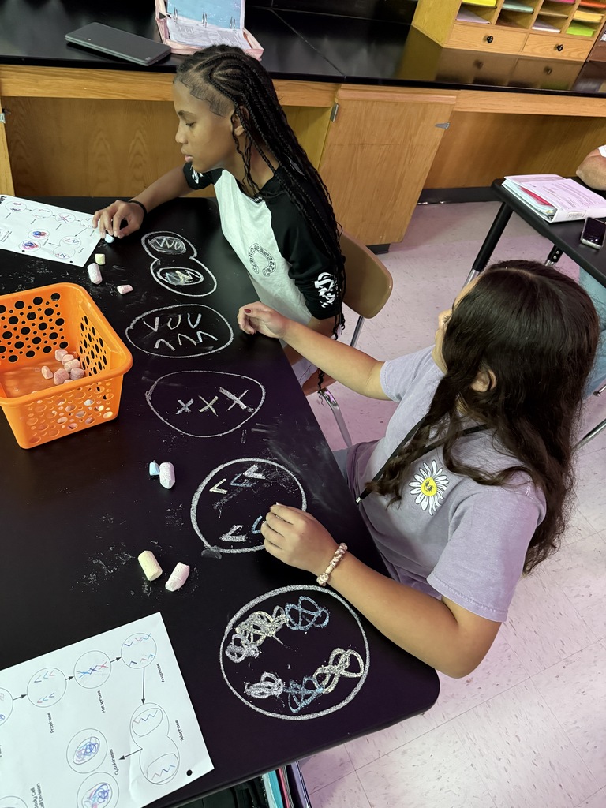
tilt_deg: -46.9
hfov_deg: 56.8
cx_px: 303
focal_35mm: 24
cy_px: 404
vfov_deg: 71.6
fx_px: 560
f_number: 1.78
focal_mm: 6.76
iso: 800
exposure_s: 1/58
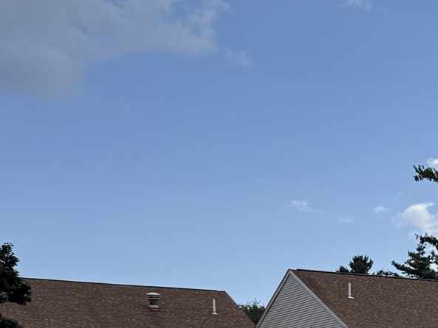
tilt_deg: -1.6
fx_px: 1569
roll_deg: +0.7
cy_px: 531
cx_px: 1084
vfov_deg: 11.3
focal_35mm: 124
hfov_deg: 12.3
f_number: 1.78
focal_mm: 6.76
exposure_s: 1/6173
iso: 100
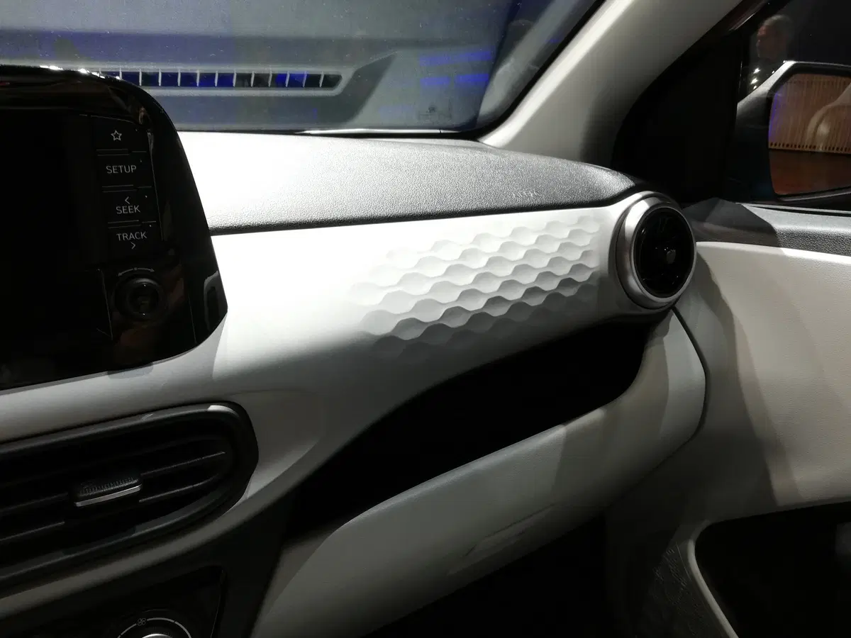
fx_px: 639
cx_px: 426
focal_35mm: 26
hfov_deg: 67.3
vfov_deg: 53.1
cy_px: 319
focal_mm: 3.81
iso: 80
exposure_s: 1/50
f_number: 2.2
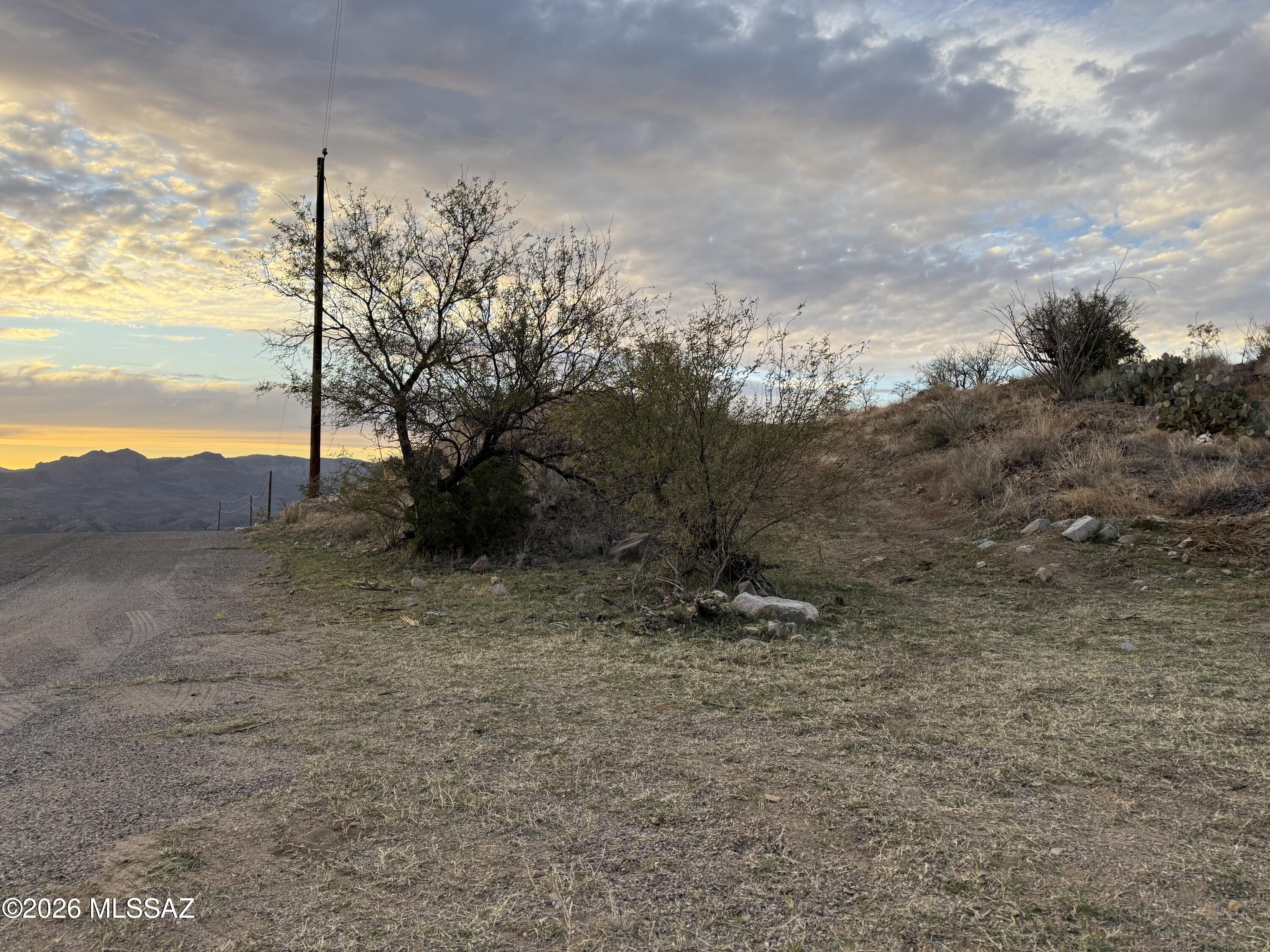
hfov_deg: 71.6
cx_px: 635
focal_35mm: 24
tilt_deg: +2.0
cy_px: 476
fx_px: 881
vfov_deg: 56.8
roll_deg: -0.9
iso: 100
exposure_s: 1/868
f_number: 1.78
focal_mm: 6.76
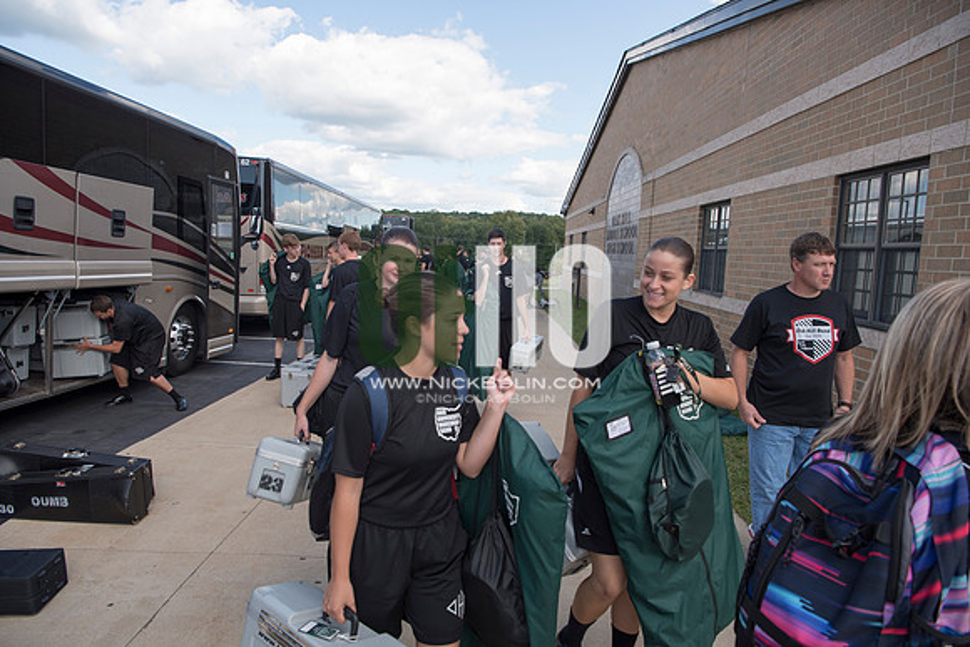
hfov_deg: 73.7
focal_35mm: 24
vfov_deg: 53.2
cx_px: 485
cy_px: 324
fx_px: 647
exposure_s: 1/320
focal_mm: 24
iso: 160
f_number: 6.3
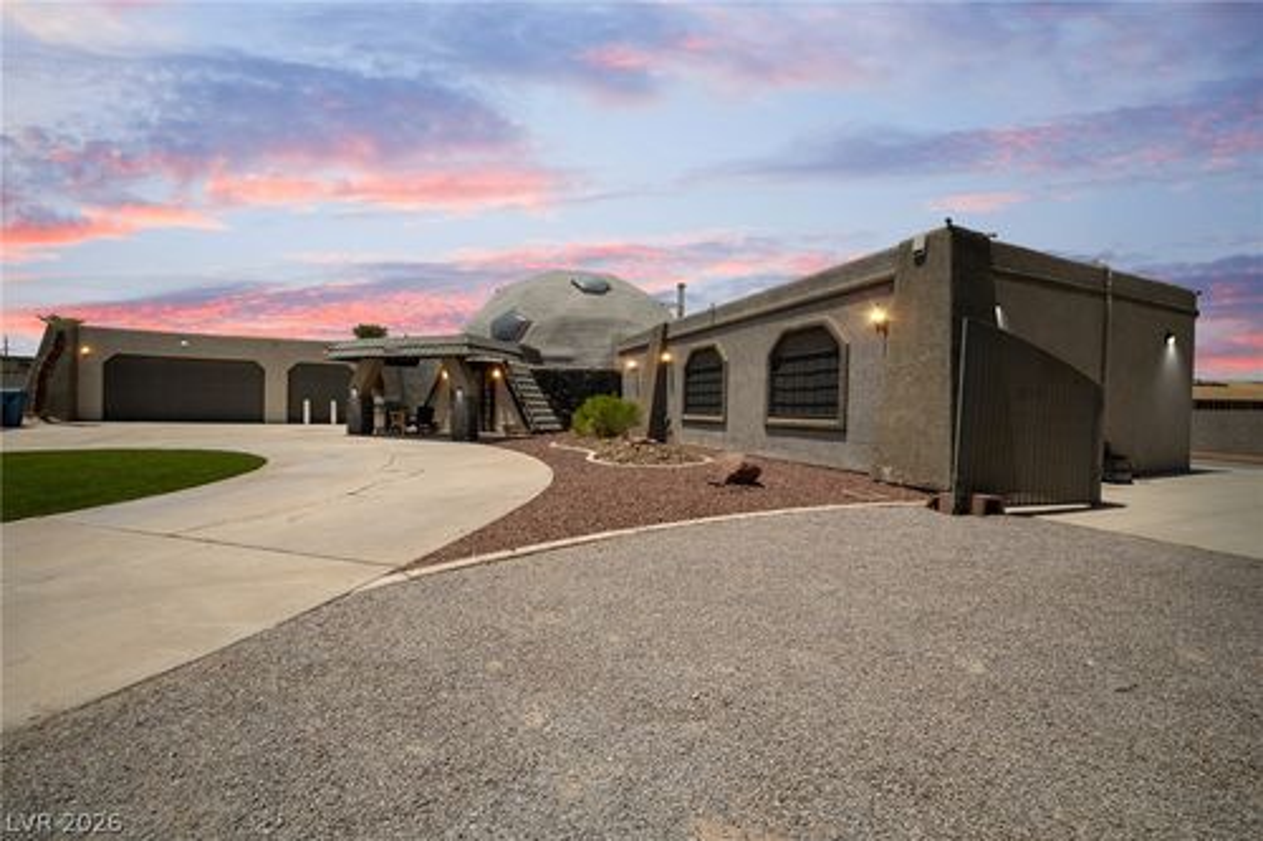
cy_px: 420
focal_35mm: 14
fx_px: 491
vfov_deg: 81.2
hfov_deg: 104.3
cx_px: 632
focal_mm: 14
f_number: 9
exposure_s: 1/1000
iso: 100
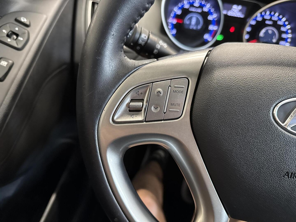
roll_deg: -8.1
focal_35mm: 24
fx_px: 205
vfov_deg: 56.8
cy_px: 111
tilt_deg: -35.1
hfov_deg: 71.6
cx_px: 148
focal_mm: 6.76
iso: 800
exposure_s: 1/47
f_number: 1.78
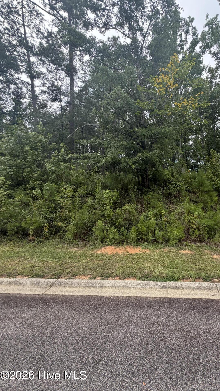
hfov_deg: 64.6
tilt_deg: +3.4
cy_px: 189
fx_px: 166
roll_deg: +1.1
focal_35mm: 16
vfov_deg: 99.3
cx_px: 153
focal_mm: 2.22
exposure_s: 1/386
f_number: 2.2
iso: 50
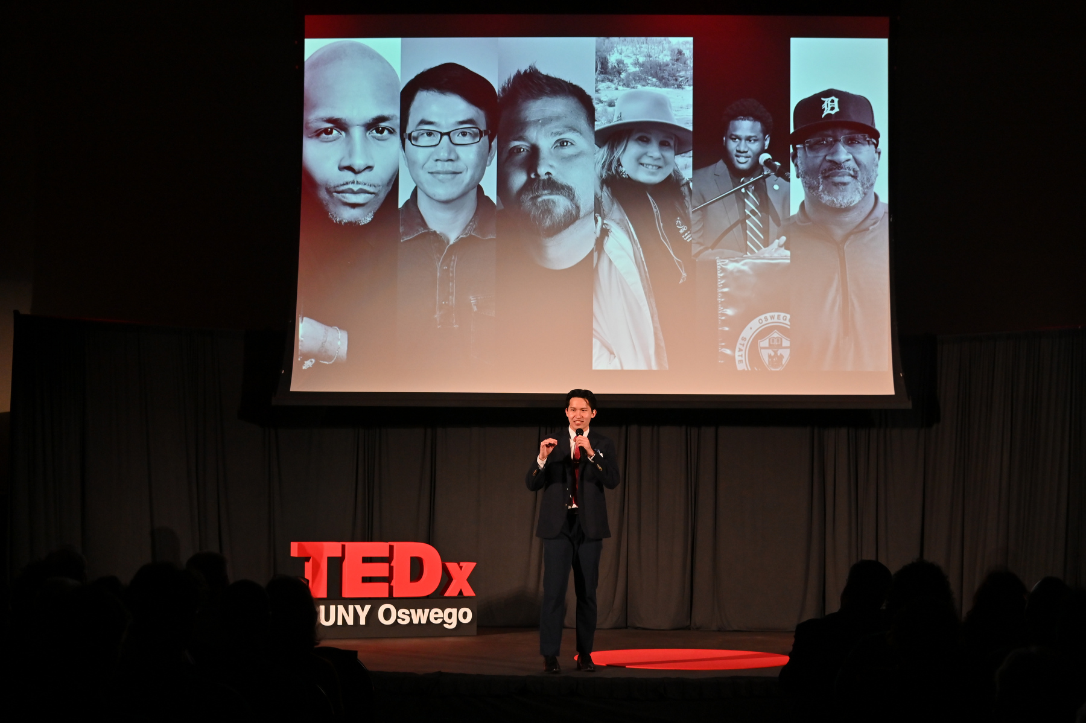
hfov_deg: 28.9
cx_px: 543
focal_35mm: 70
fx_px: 2110
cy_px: 362
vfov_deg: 19.4
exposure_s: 1/200
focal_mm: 70
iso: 2000
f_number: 5.6
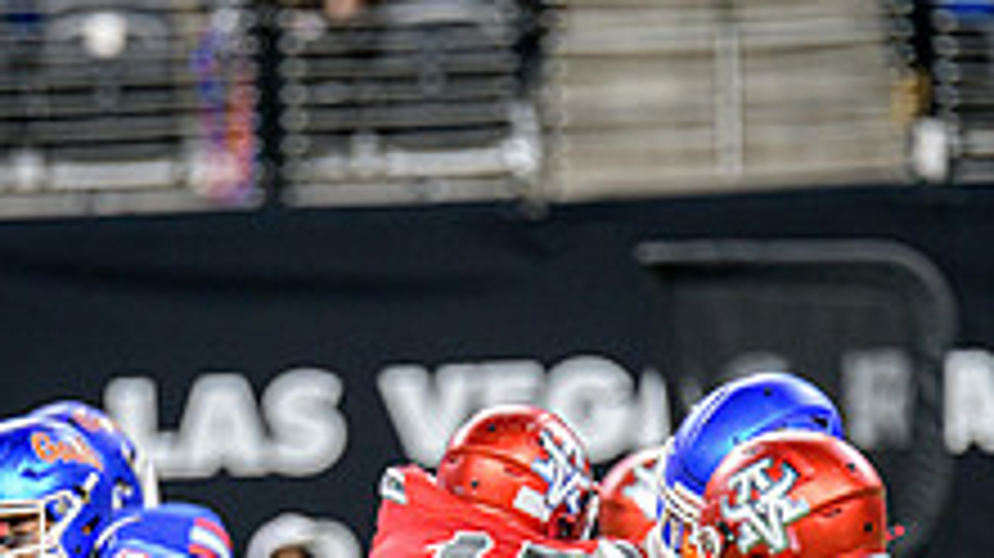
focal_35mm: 826
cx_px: 360
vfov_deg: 1.5
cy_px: 848
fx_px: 21758
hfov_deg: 2.6
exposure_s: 1/400
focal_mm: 300
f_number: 2.8
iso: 1250
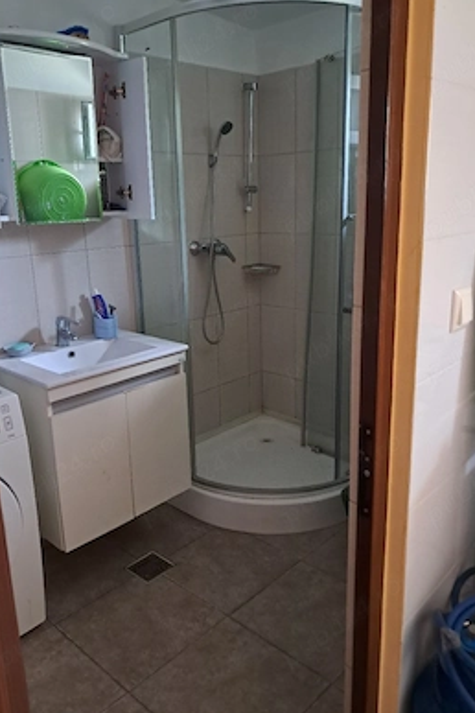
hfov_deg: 45.0
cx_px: 236
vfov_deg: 63.7
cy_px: 357
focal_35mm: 29
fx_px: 574
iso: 800
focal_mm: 4
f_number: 1.8
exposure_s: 1/20
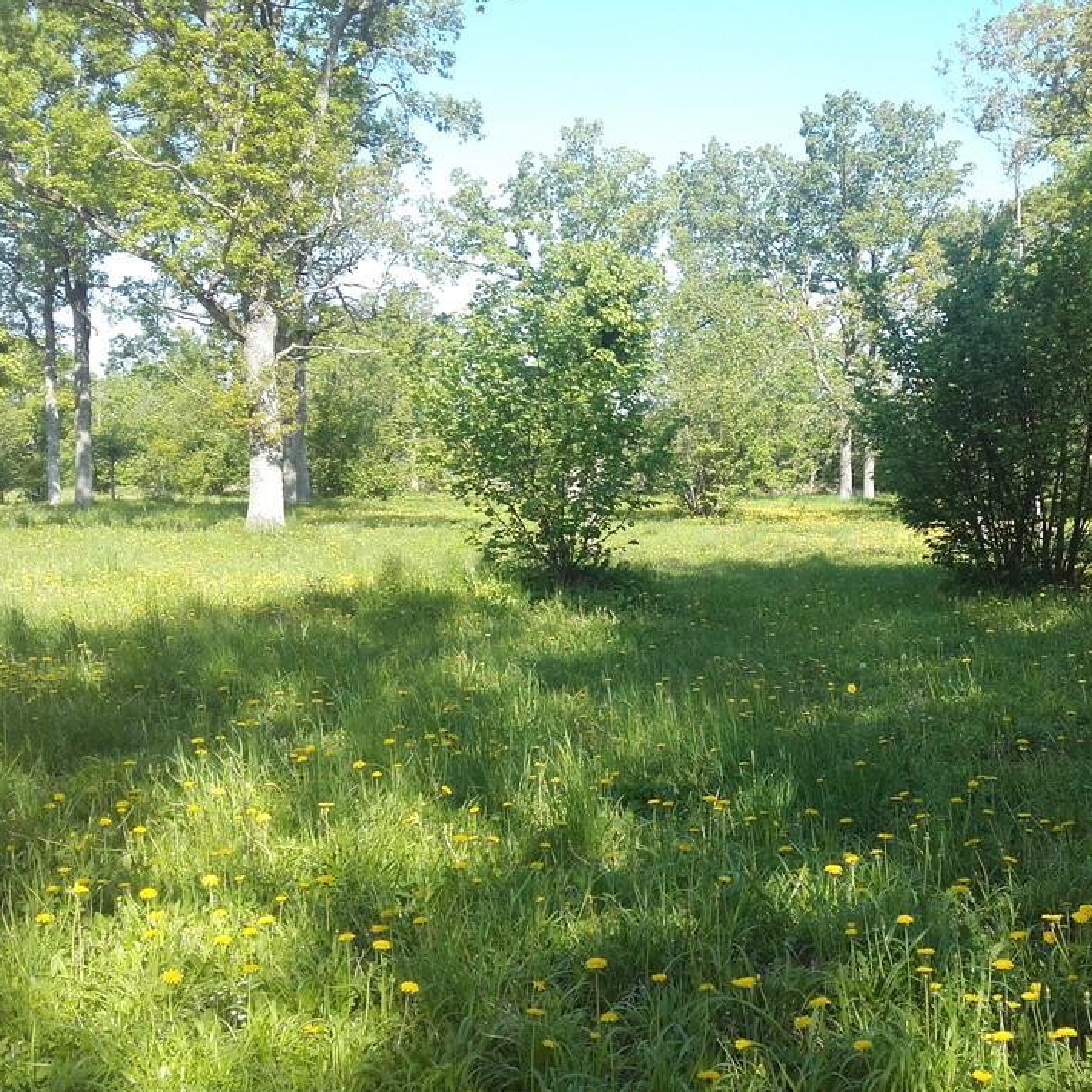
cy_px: 545
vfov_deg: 44.9
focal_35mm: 37
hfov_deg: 44.4
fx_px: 1321
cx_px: 702
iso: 50
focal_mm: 3.31
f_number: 2.2
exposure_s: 1/350
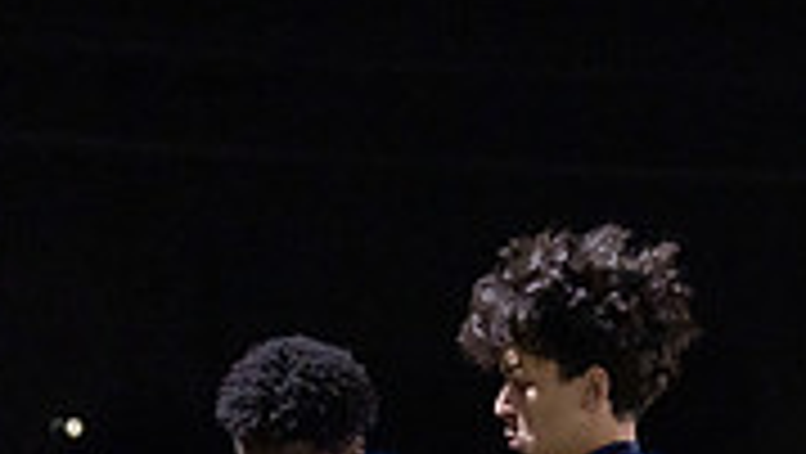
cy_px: 823
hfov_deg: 8.5
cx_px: 734
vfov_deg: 4.7
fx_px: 5433
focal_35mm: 254
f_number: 2.8
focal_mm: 70
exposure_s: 1/1000
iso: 2000
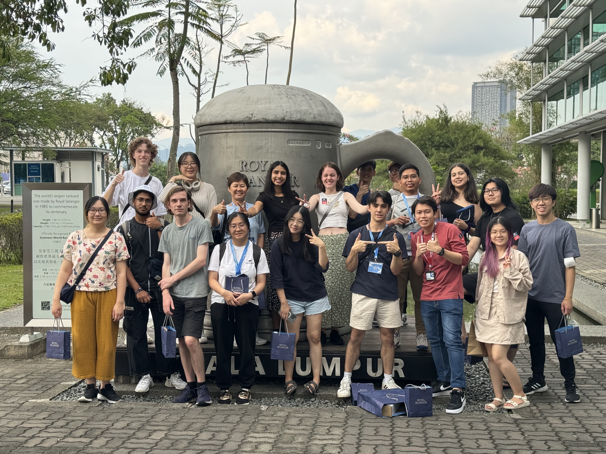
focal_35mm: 48
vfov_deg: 30.3
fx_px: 840
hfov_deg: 39.7
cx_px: 303
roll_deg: +0.3
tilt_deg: -2.7
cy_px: 227
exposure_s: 1/372
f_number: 1.78
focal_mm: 6.86
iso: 64
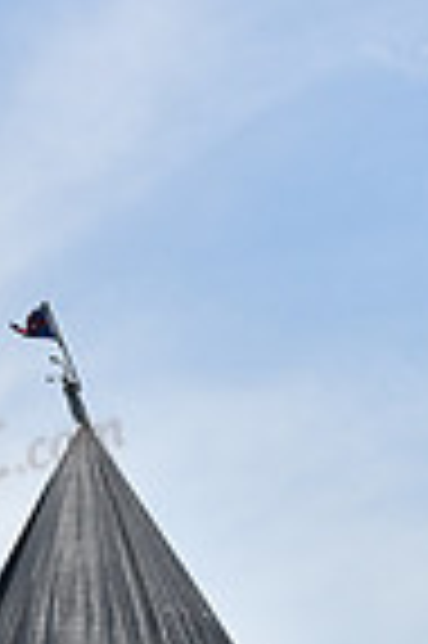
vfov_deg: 7.1
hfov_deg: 4.8
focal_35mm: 284
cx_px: 358
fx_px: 5077
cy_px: 1085
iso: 250
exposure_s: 1/1250
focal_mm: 70
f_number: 7.1
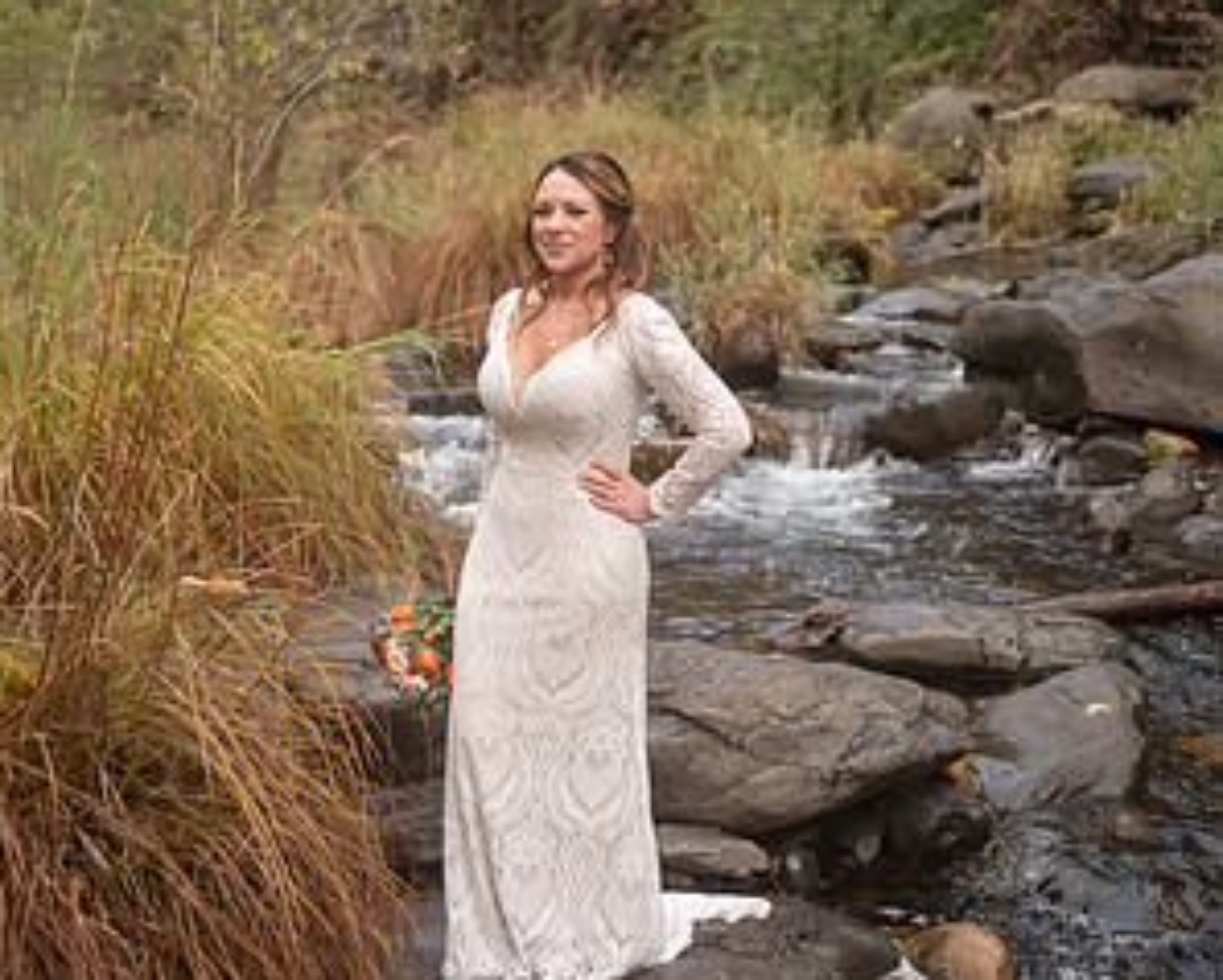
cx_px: 612
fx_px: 1956
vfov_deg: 28.0
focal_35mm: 54
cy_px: 346
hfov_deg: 34.7
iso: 640
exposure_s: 1/320
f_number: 2.8
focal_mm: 38
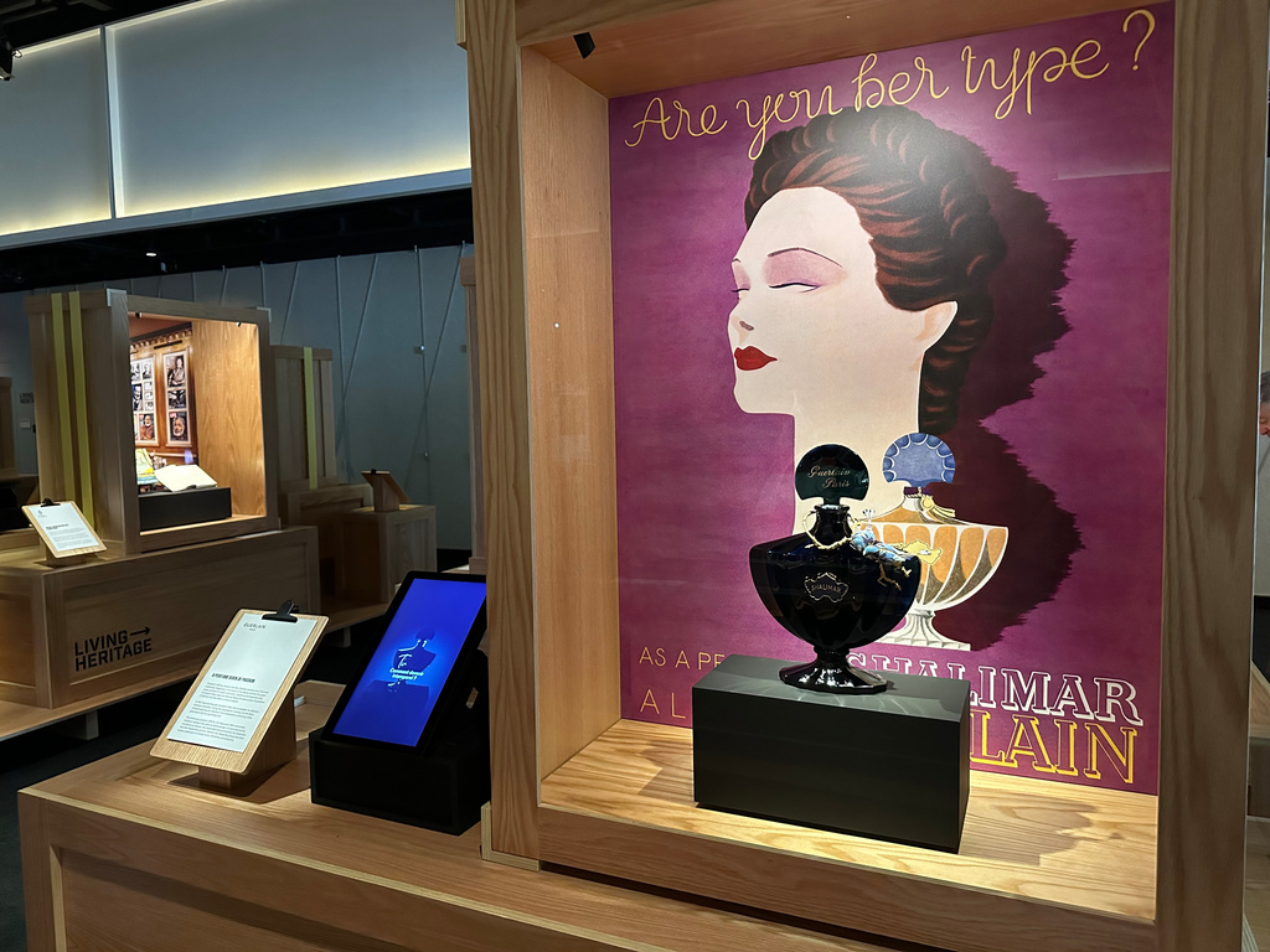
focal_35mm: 24
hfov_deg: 71.6
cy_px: 476
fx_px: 881
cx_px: 635
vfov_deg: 56.8
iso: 800
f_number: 1.8
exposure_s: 1/46
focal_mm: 6.9
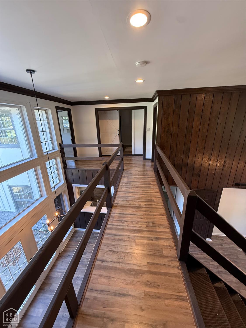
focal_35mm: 14
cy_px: 164
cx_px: 123
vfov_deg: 102.1
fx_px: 133
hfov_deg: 85.7
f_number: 2.2
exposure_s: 1/60
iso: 250
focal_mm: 2.22
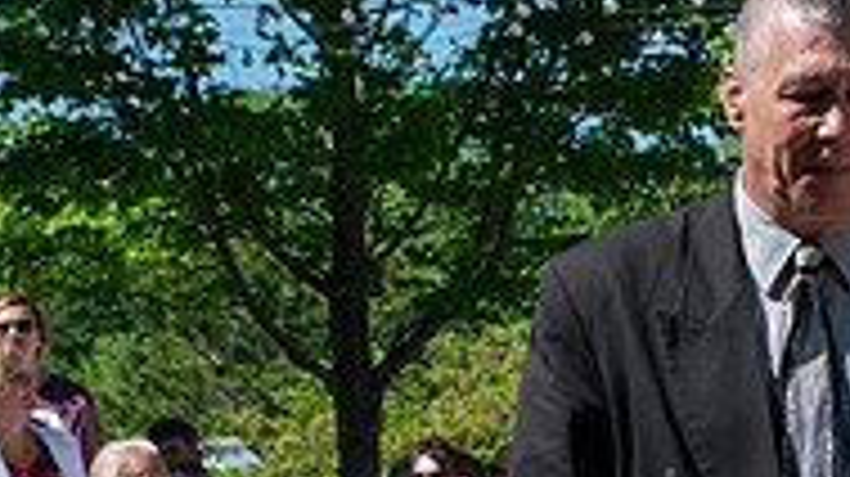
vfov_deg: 4.0
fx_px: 6869
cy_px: 762
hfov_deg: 7.0
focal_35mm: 305
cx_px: 996
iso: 200
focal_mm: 48
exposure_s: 1/500
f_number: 11
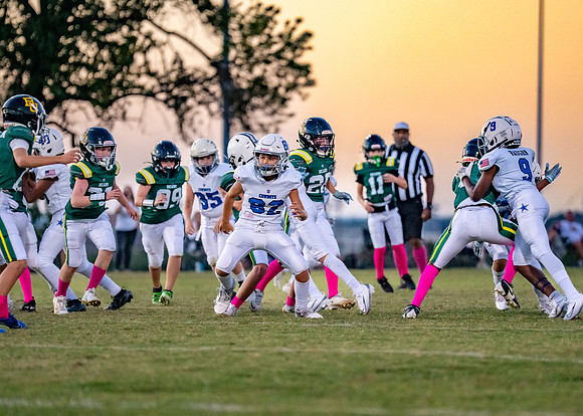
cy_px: 230
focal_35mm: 253
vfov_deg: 5.7
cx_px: 313
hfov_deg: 8.0
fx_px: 4187
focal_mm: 200
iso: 4000
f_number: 2.8
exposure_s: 1/1600
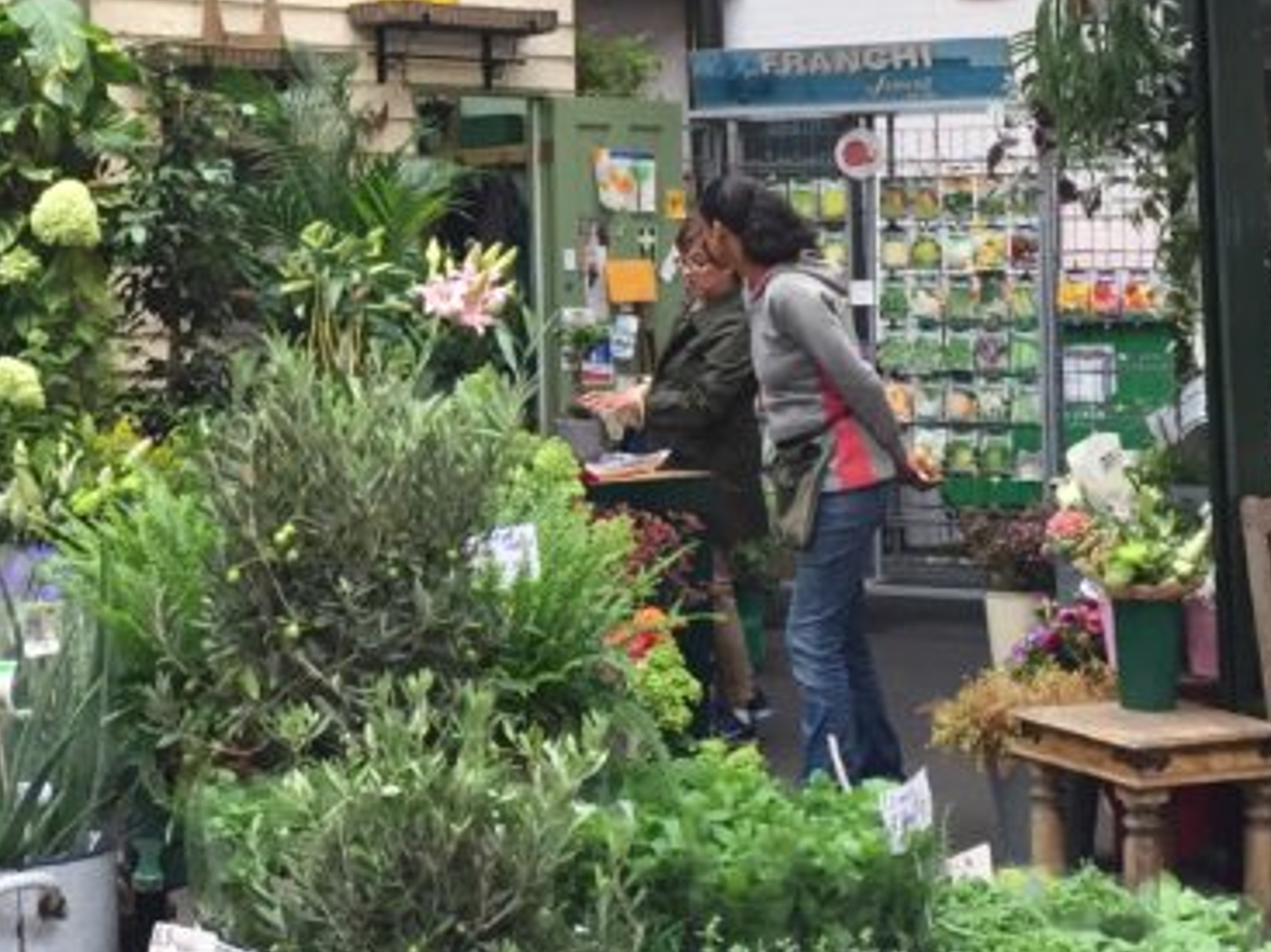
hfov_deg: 23.5
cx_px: 128
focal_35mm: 81
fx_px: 2973
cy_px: 190
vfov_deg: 18.0
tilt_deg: +2.4
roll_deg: +0.7
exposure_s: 1/33
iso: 40
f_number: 2.2
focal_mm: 4.15
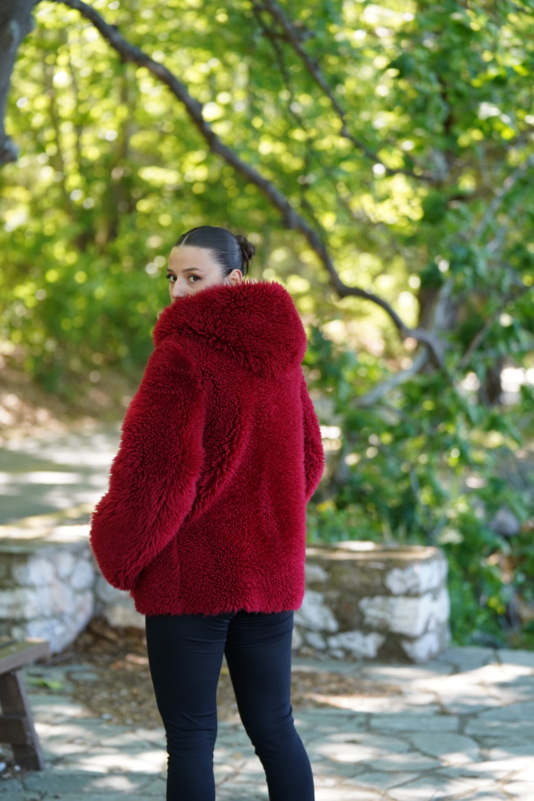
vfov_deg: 24.2
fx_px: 1869
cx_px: 267
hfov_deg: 16.3
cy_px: 400
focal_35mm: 84
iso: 500
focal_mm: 84
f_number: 2.8
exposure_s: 1/320
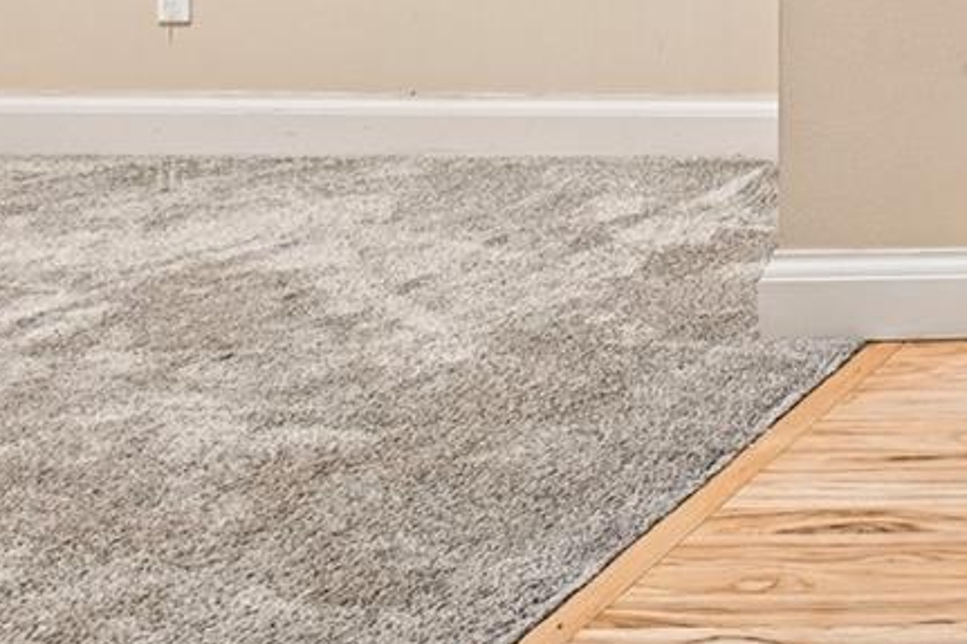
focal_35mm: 52
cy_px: -355
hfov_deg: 23.9
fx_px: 1396
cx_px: 1638
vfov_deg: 21.3
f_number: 10
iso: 400
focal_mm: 14
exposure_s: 1/8
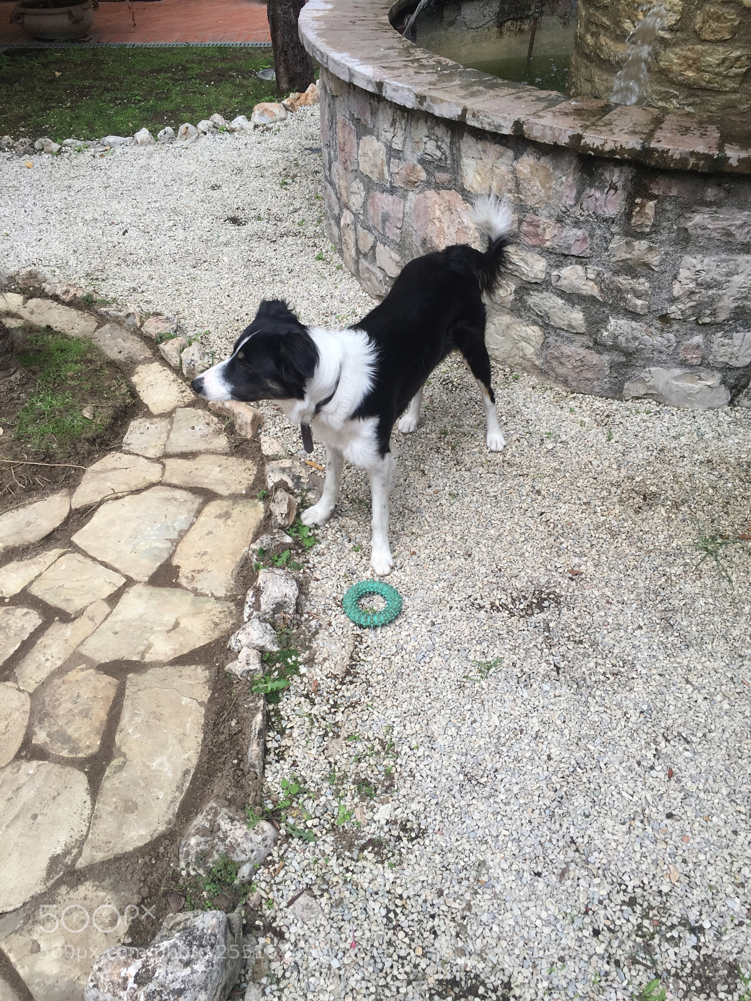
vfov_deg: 61.7
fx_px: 839
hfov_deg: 48.2
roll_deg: -1.4
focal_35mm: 29
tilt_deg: -39.5
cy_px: 500
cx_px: 376
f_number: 2.2
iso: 32
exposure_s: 1/370
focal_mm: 4.15
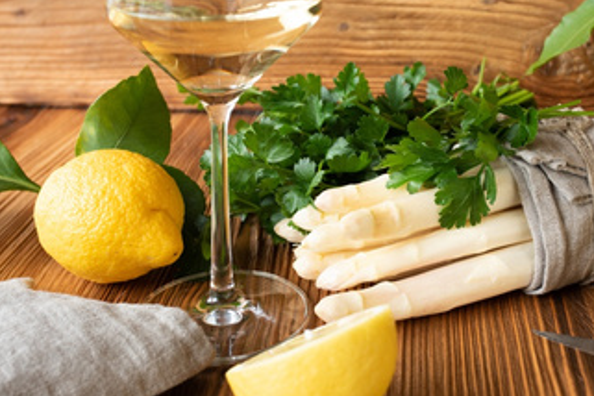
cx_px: 398
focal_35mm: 49
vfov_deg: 27.5
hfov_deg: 39.8
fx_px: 808
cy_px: 191
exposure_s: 1/13
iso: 100
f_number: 5.6
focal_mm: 35
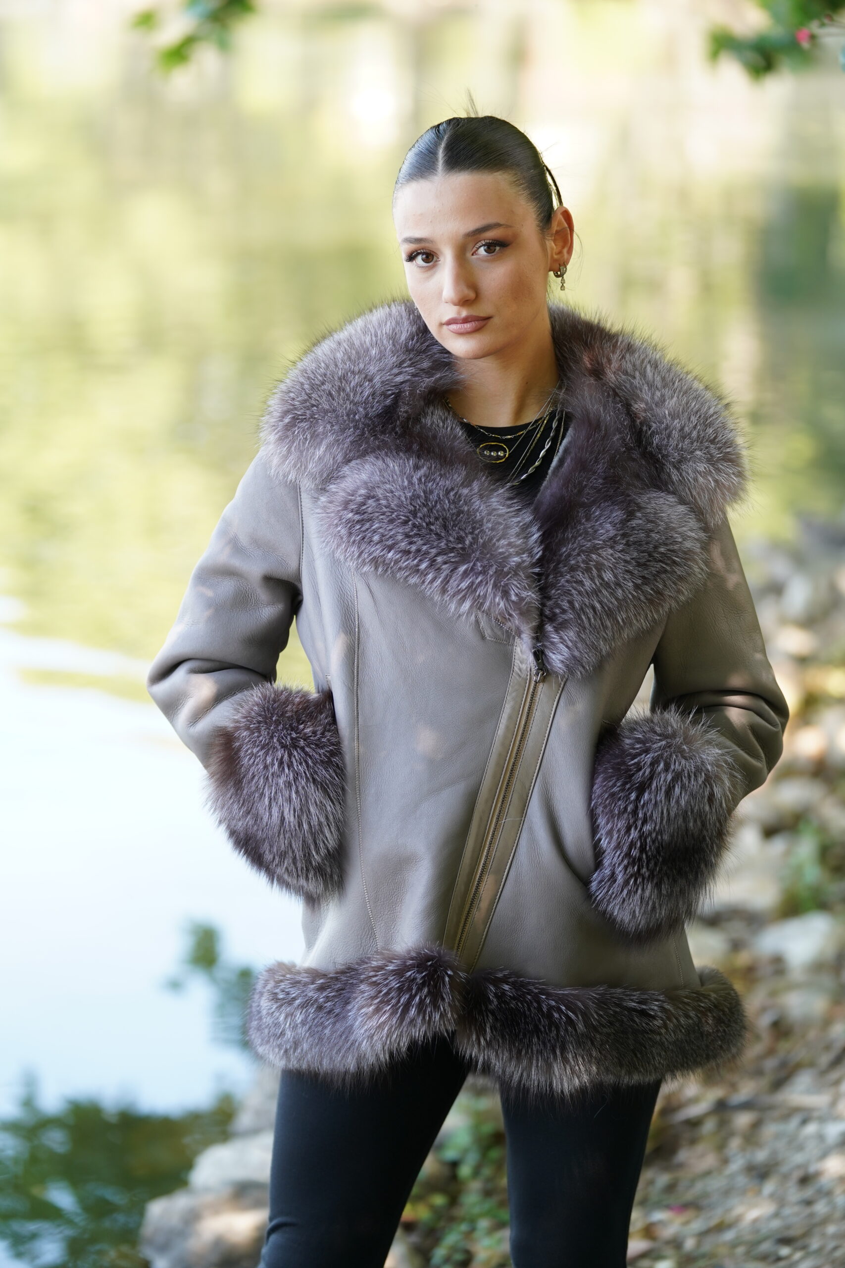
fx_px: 3626
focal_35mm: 103
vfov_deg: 19.8
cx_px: 422
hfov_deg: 13.3
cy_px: 634
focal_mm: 103
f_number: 2.8
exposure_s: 1/320
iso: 320
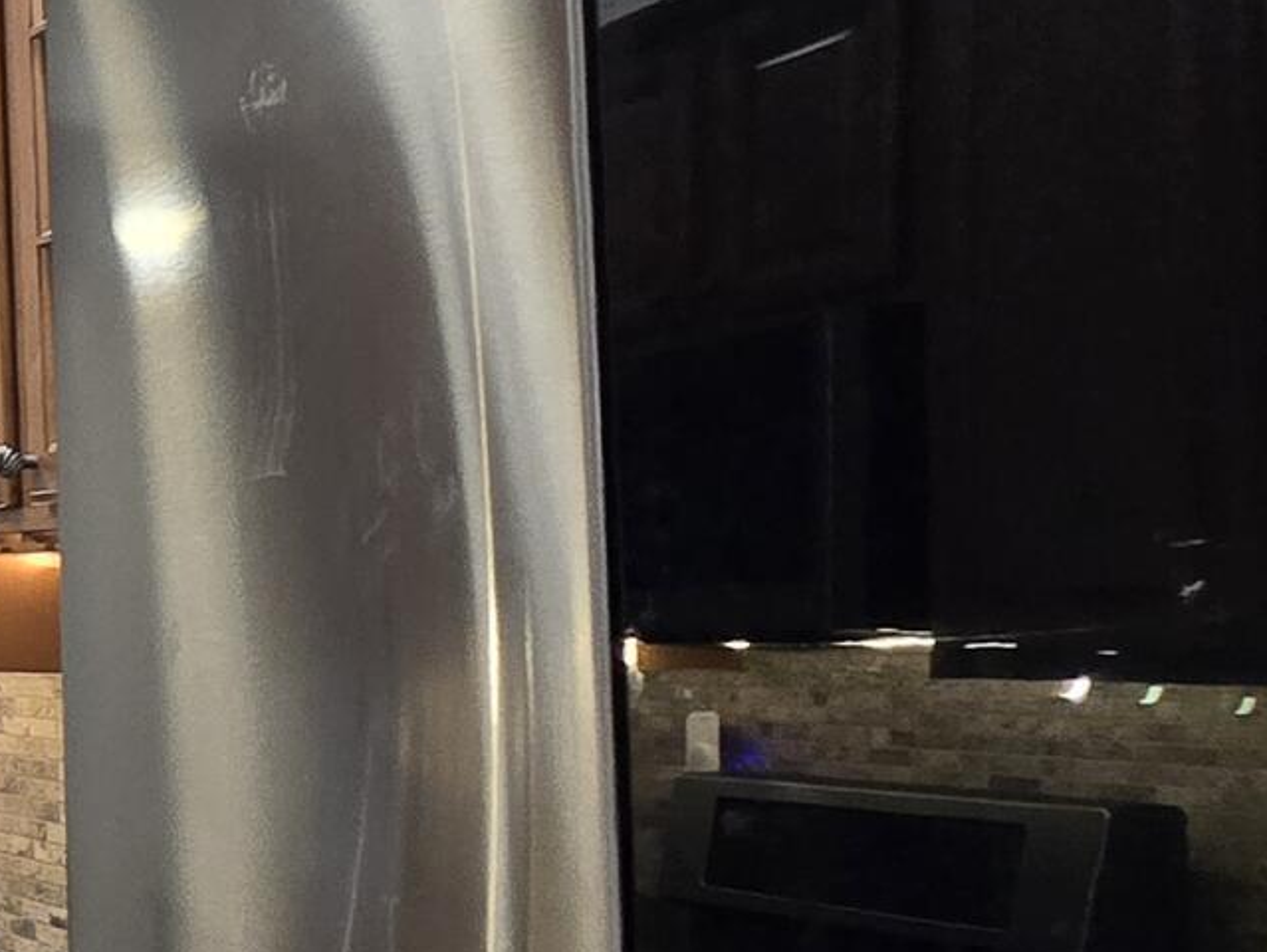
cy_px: 369
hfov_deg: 18.2
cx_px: -1368
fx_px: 2234
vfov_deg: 24.0
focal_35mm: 61
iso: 200
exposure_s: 1/60
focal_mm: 2.2
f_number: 2.2
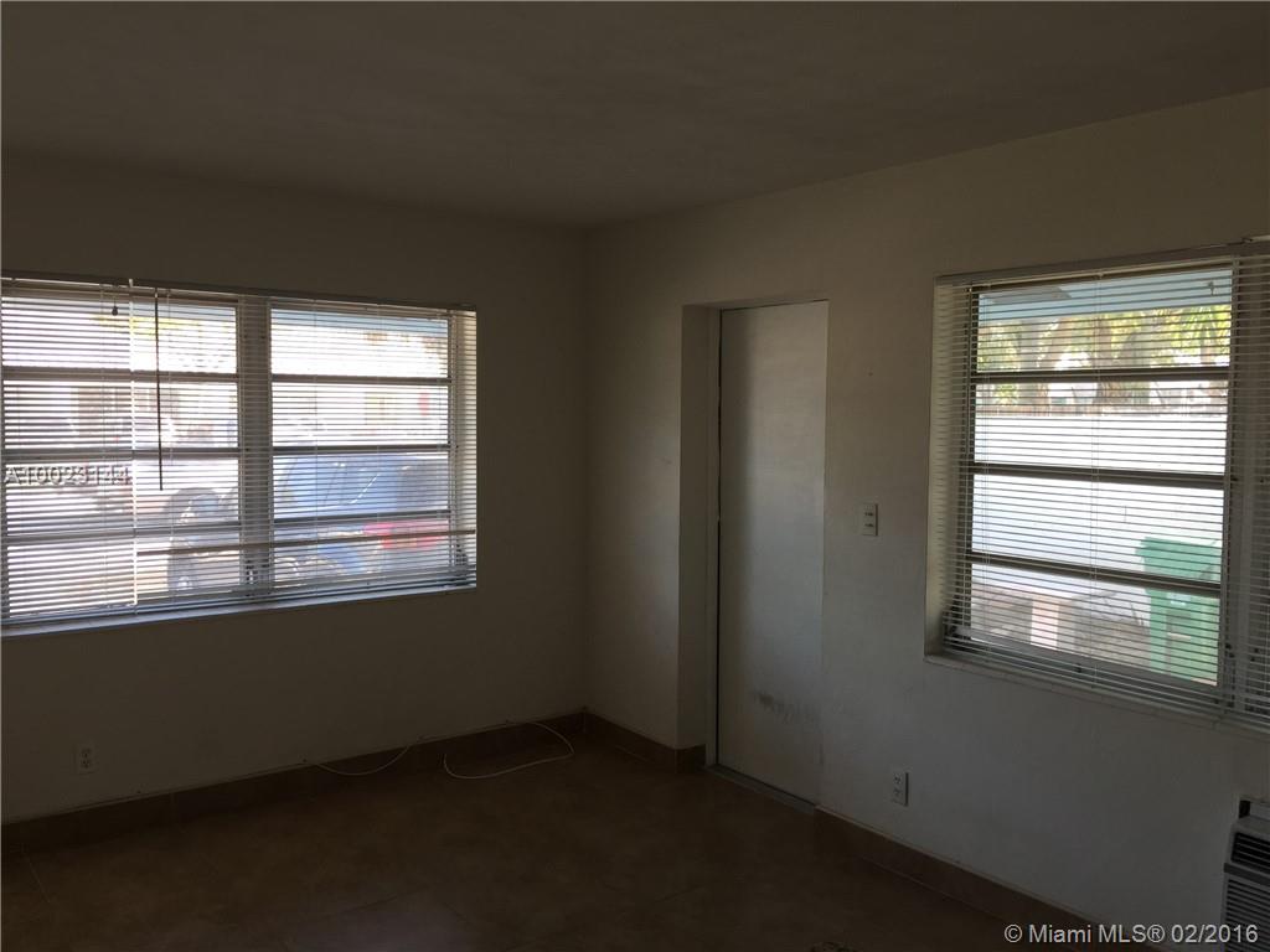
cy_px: 476
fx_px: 1064
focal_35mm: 29
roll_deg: -1.2
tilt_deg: -4.2
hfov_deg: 61.7
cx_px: 635
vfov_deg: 48.2
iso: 32
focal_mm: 4.15
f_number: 2.2
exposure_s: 1/48
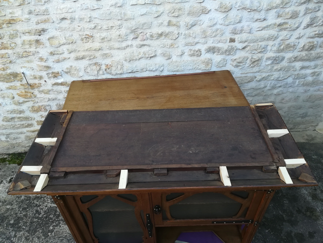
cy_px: 122
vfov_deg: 53.1
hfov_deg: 67.3
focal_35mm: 26
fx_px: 243
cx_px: 162
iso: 80
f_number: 2.2
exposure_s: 1/50
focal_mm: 3.83
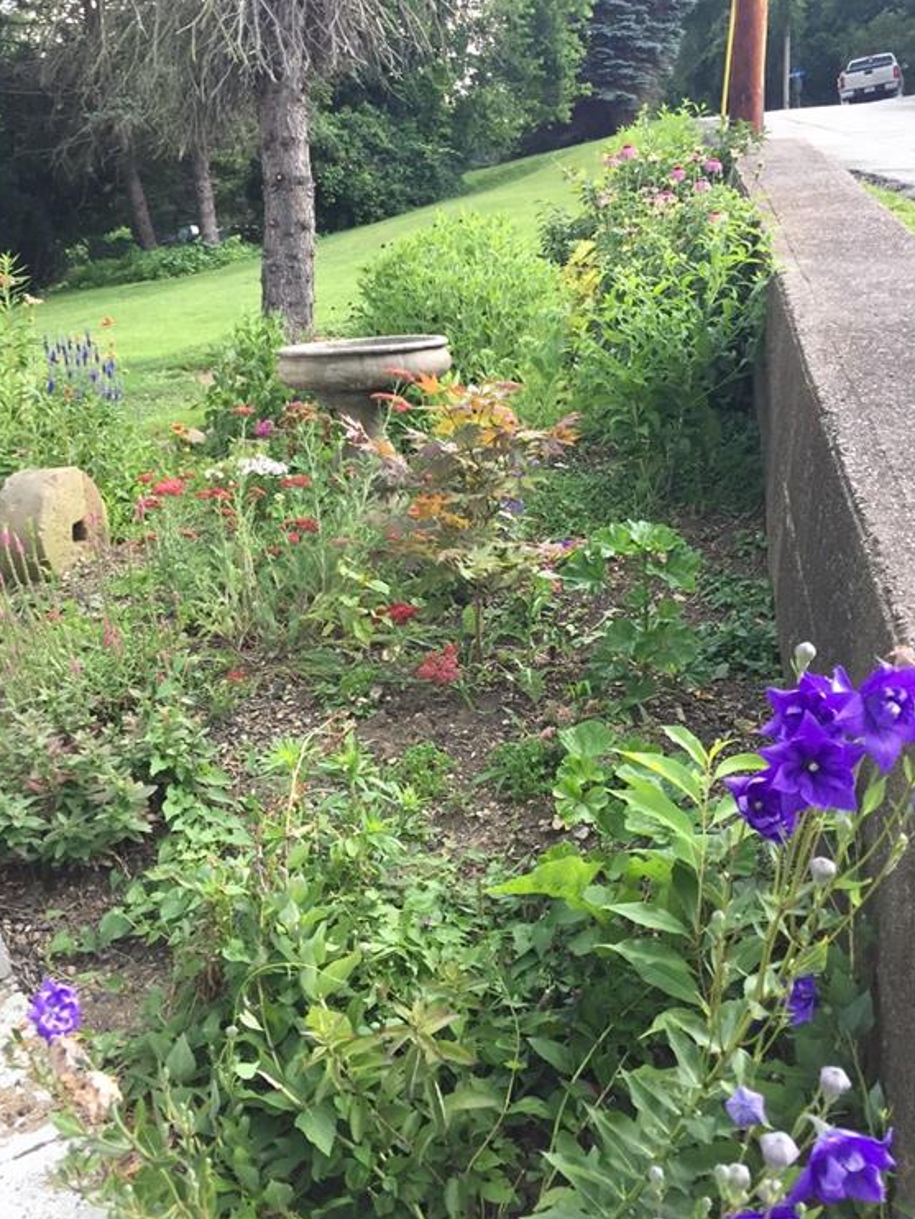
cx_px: 458
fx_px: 1057
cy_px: 593
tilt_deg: -13.4
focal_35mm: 30
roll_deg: +1.5
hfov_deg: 46.8
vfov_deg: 59.9
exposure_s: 1/30
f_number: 2.2
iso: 40
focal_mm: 4.15
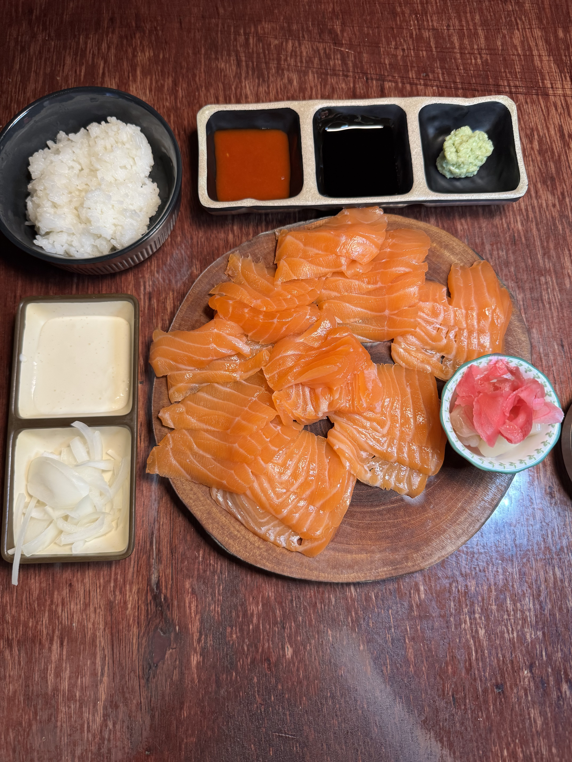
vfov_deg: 71.6
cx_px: 286
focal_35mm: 24
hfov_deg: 56.8
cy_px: 381
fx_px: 529
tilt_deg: -77.4
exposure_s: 1/71
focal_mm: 6.76
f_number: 1.78
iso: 200
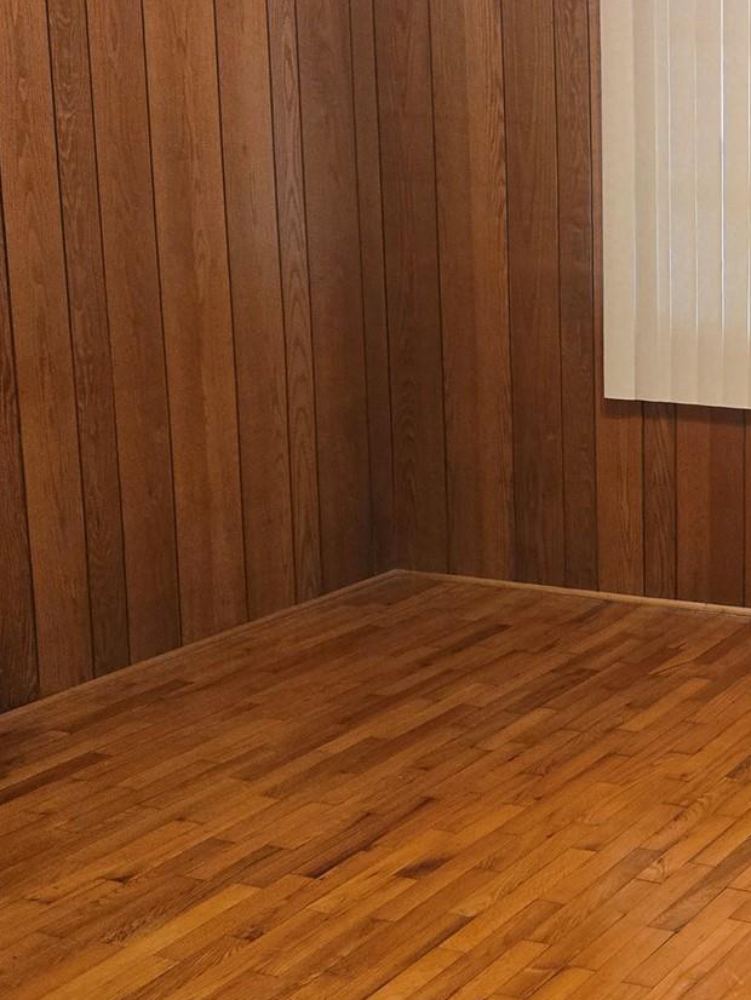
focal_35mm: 57
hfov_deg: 22.7
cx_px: 998
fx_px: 1648
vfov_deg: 33.7
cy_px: 424
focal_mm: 5.4
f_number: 1.8
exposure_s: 1/120
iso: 1000
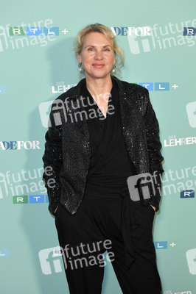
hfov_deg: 19.4
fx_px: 573
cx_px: 98
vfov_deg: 28.9
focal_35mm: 70
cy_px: 147
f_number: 6.3
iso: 1600
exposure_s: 1/250
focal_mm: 70
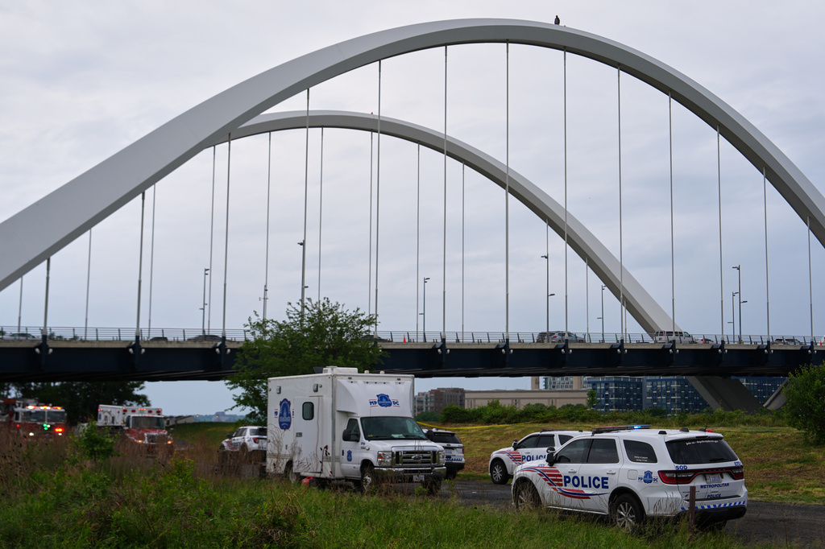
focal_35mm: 49
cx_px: 412
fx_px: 1122
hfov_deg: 40.4
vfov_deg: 27.5
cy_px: 274
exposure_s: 1/1000
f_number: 3.5
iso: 125
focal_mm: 49
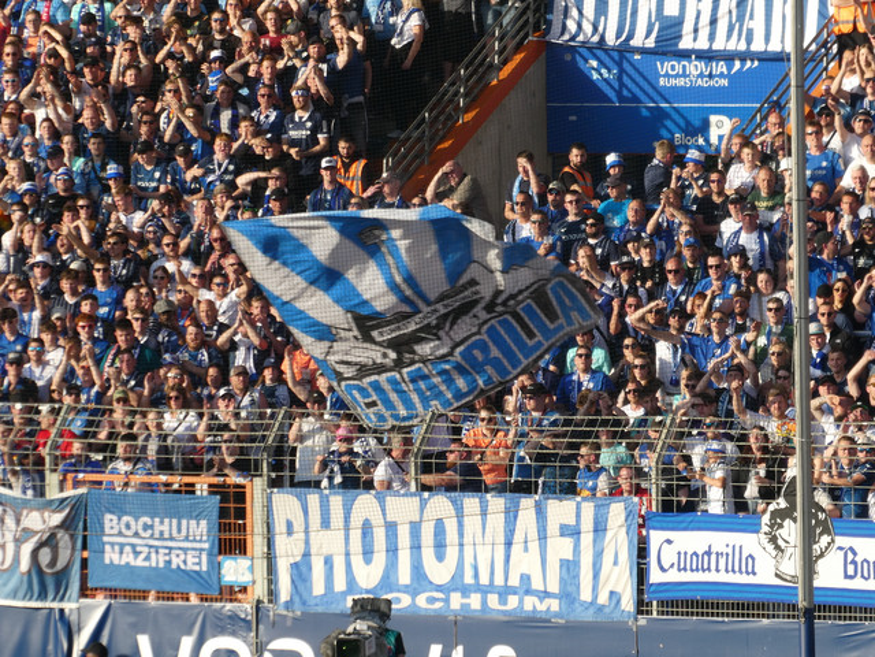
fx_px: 10111
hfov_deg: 5.0
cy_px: 328
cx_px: 438
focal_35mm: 400
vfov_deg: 3.7
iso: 80
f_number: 6
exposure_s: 1/125
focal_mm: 71.7
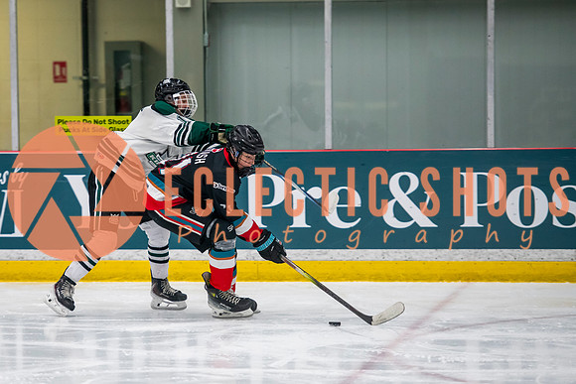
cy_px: 210
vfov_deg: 6.4
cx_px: 194
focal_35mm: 216
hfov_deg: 9.5
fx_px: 3460
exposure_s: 1/640
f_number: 3.2
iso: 2000
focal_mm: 160
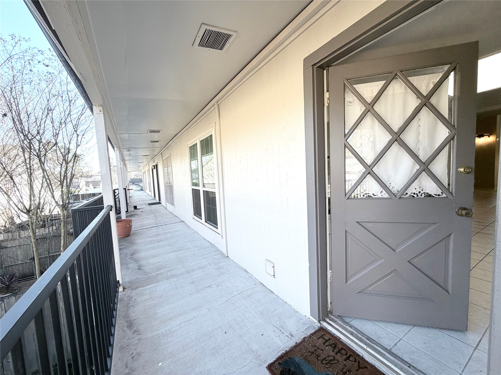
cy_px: 188
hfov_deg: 102.1
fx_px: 203
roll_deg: +3.3
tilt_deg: -4.0
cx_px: 250
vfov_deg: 85.7
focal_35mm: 14
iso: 40
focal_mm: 2.22
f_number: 2.2
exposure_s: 1/164
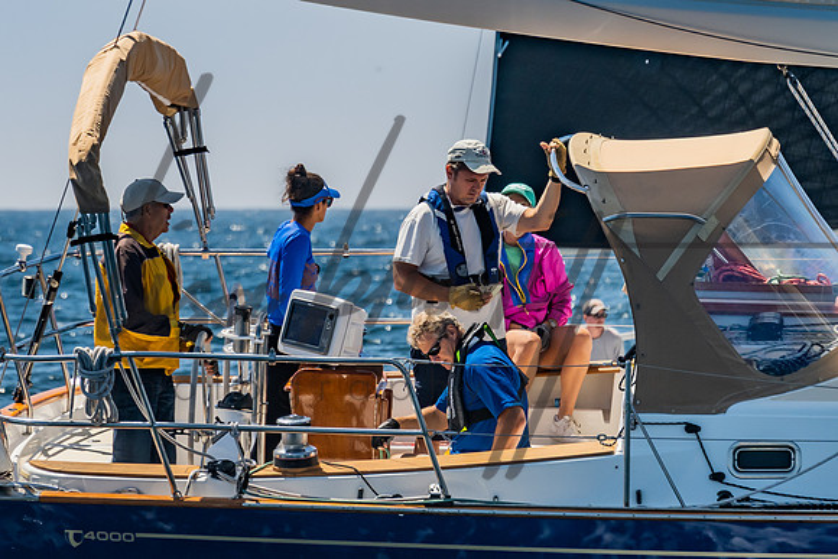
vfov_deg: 3.0
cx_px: 439
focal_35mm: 457
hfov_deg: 4.5
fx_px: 10645
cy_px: 179
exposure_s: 1/640
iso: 160
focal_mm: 200
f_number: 6.3
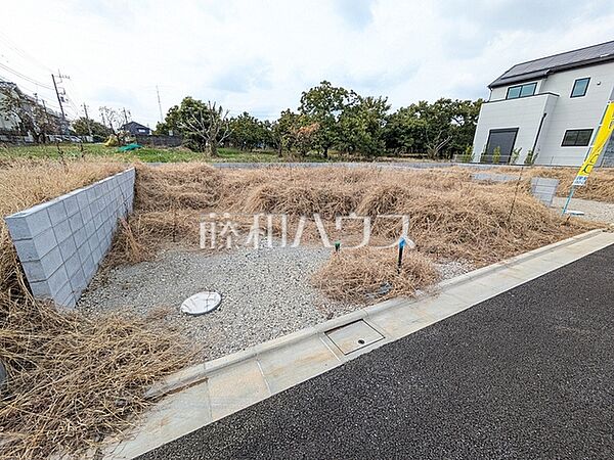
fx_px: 248
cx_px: 307
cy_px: 230
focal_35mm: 14
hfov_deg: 102.1
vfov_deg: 85.7
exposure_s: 1/609
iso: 49
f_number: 2.2
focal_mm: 1.83
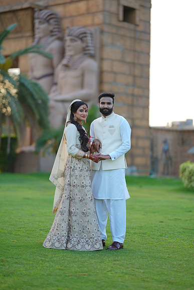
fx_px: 687
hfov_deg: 16.1
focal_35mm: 85
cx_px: 97
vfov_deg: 23.9
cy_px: 145
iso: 64
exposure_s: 1/500
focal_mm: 85
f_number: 1.4
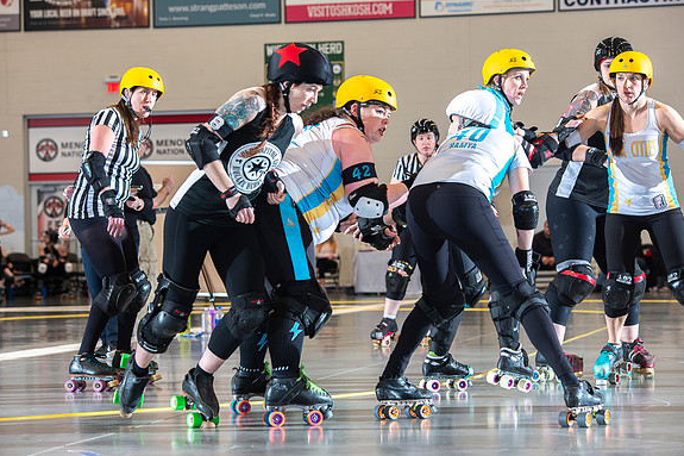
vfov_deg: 12.1
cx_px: 341
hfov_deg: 18.1
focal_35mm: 113
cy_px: 227
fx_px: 2146
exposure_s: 1/160
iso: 500
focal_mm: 112
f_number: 5.6
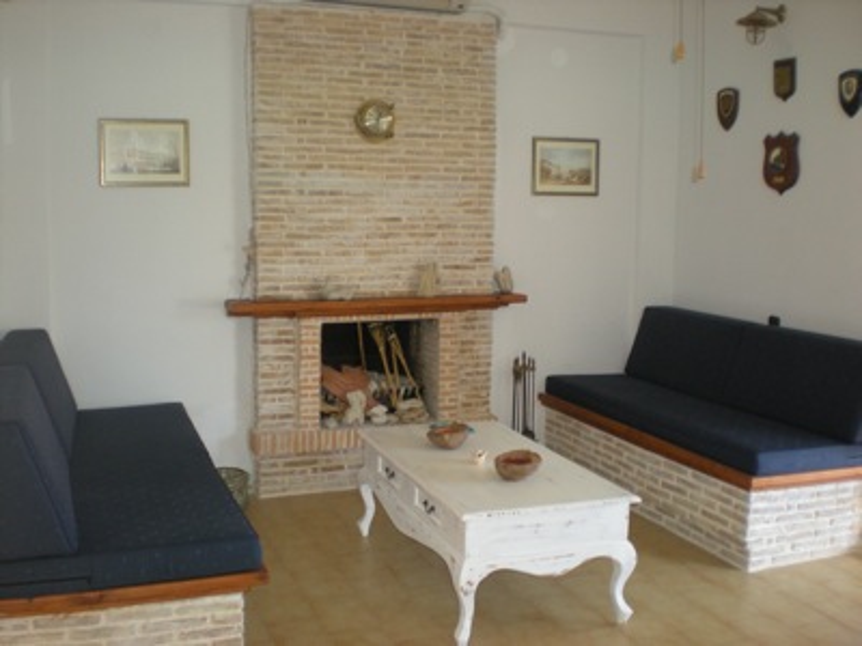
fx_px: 946
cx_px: 431
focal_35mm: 38
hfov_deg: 49.0
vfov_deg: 37.7
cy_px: 323
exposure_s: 1/30
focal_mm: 6.3
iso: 191
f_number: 3.1
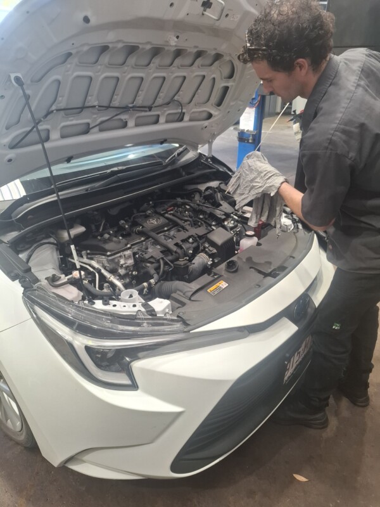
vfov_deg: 73.9
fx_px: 337
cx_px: 190
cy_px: 254
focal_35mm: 23
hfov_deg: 58.9
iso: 200
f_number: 1.8
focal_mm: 5.54
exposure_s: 1/100
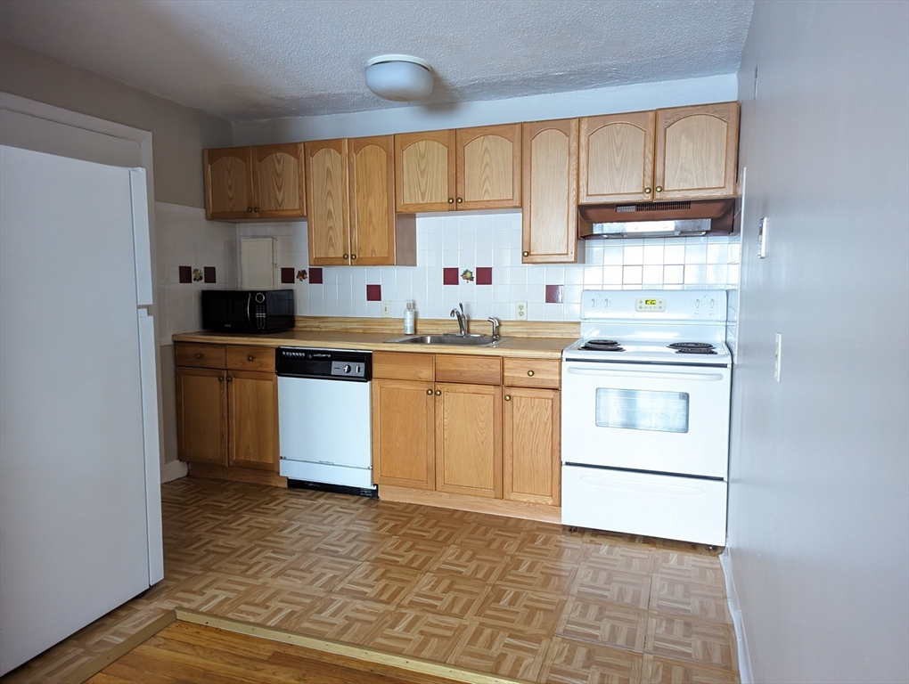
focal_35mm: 24
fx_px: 631
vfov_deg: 56.9
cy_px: 342
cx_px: 454
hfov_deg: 71.5
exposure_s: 1/30
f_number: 1.85
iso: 8167
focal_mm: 6.81
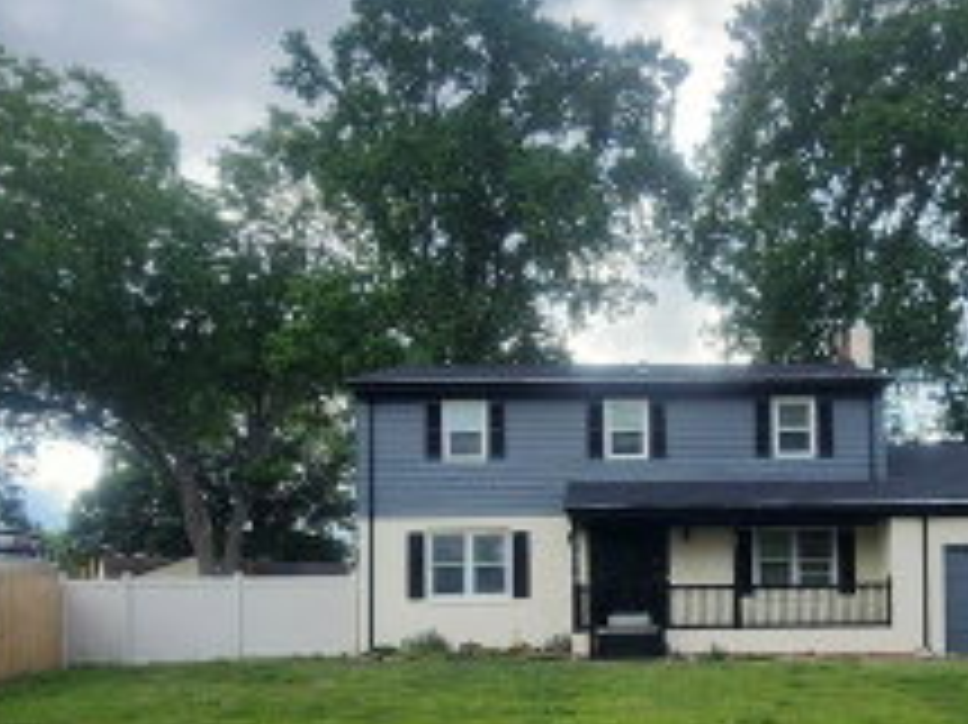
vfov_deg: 42.9
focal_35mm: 31
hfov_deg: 57.0
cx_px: 653
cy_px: 598
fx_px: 866
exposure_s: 1/1380
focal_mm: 2.2
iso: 50
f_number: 2.2
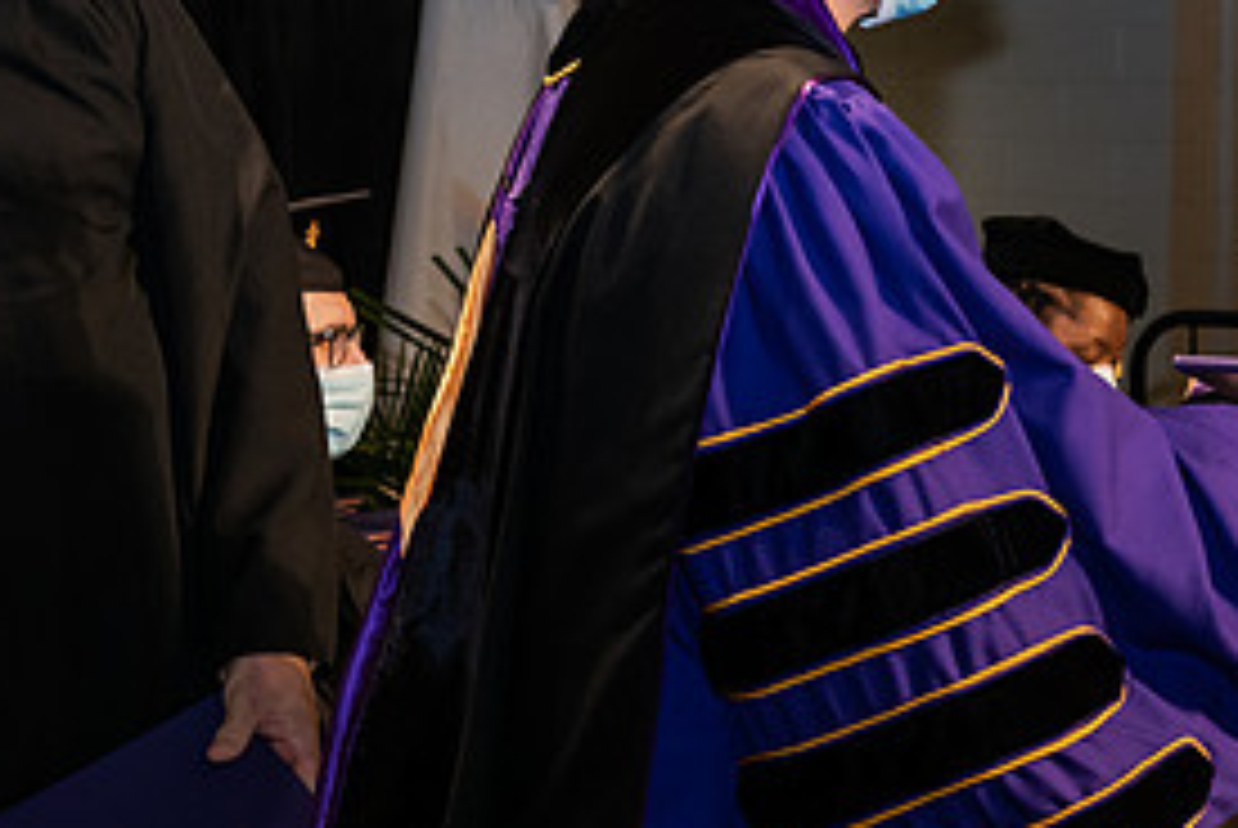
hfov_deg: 16.9
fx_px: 4062
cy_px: 218
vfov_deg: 11.6
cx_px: 1243
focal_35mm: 118
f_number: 6.3
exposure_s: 1/200
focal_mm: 56
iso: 1600
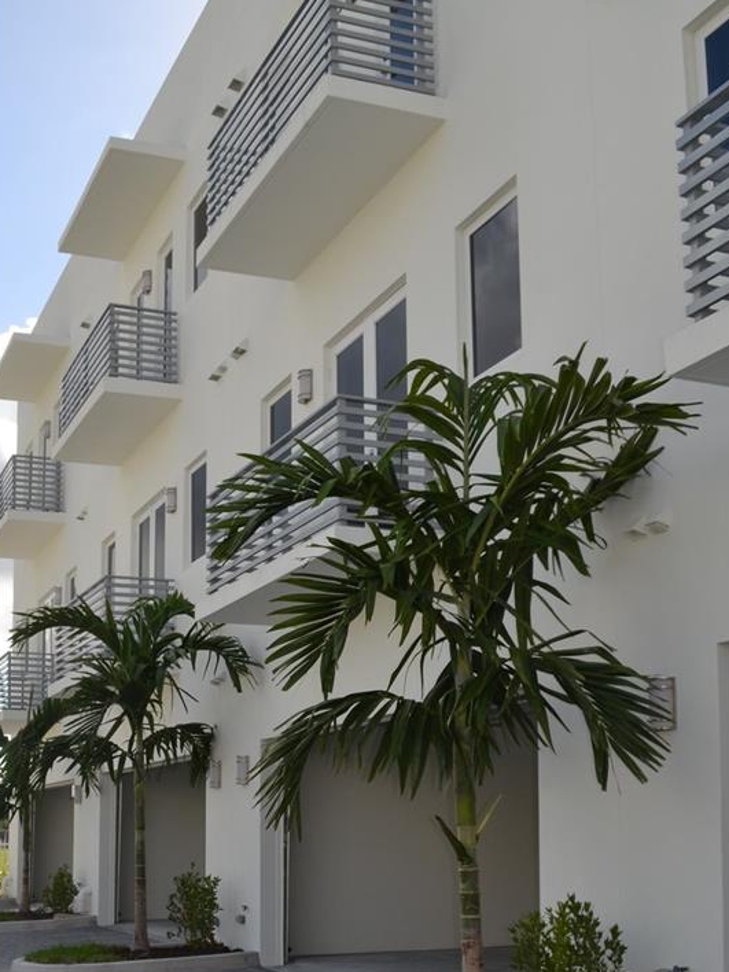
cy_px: 711
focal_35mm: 44
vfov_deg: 41.8
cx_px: 244
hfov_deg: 32.6
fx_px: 1235
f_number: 10
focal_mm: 18
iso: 100
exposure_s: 1/200
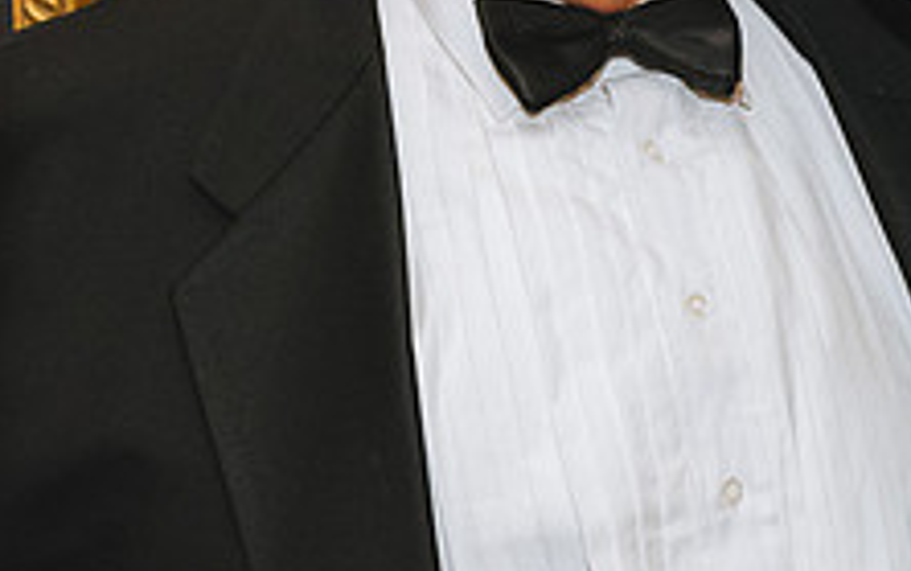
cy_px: 103
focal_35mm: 106
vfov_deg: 12.3
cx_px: 1115
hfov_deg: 18.5
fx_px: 2633
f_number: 4
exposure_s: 1/125
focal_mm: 32
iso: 3200
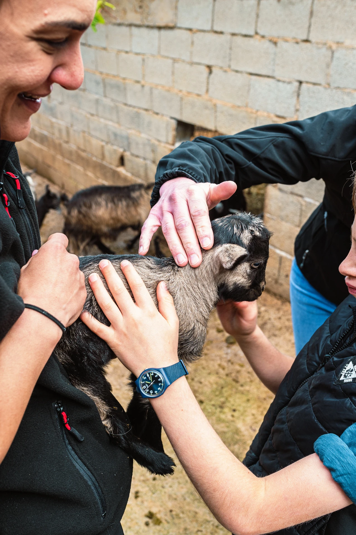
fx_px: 520
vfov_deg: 54.5
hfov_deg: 37.8
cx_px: 178
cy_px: 268
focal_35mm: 35
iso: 560
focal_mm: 35
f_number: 8
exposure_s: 1/250
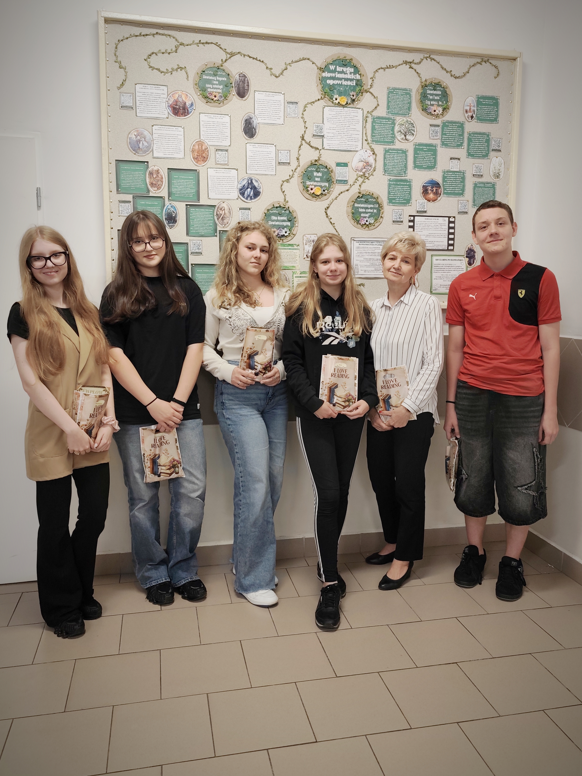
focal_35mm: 23
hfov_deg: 58.9
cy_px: 388
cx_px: 291
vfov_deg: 73.9
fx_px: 516
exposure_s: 1/50
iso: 320
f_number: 1.65
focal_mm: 6.19
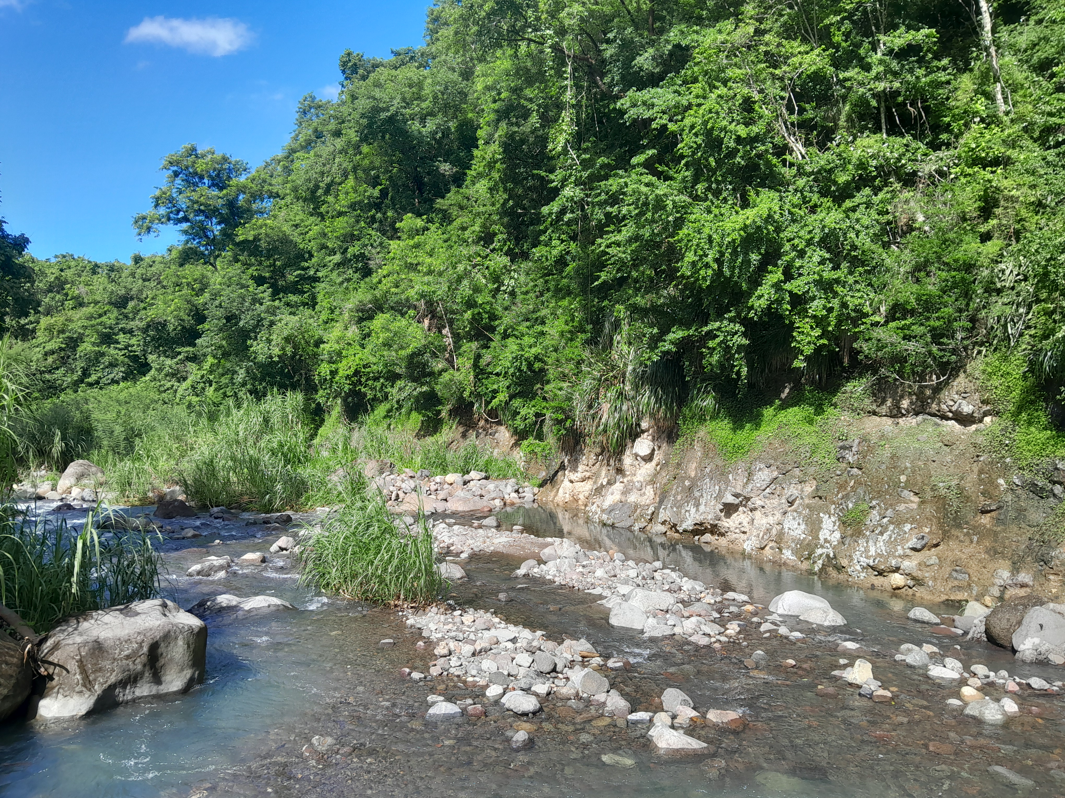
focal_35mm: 26
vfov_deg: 53.1
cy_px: 399
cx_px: 532
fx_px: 800
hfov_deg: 67.3
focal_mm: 3.98
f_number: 1.8
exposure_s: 1/256
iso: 40
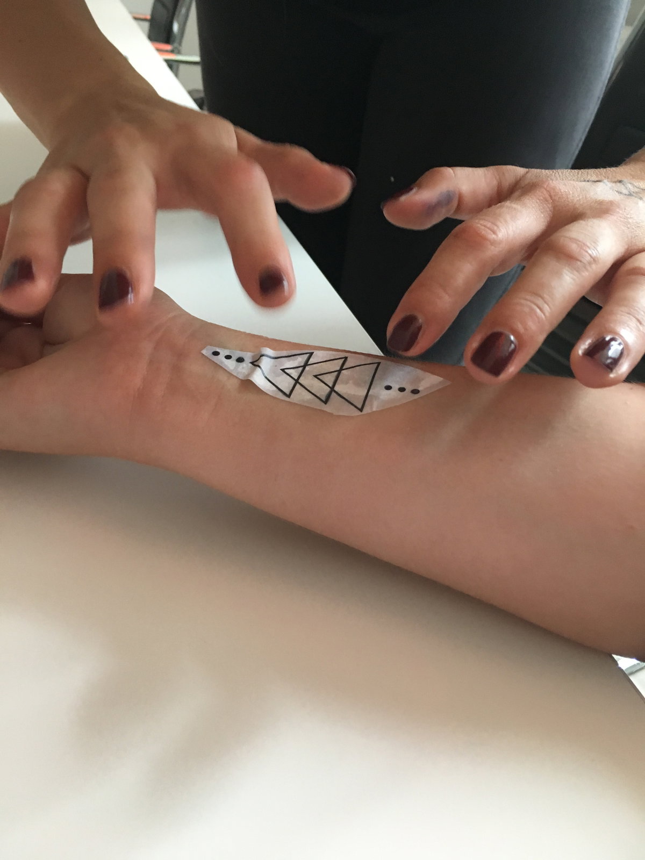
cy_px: 430
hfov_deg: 48.2
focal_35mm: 29
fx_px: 720
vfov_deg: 61.7
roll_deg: -5.3
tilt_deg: -33.0
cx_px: 322
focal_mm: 4.15
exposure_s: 1/33
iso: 200
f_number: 2.2
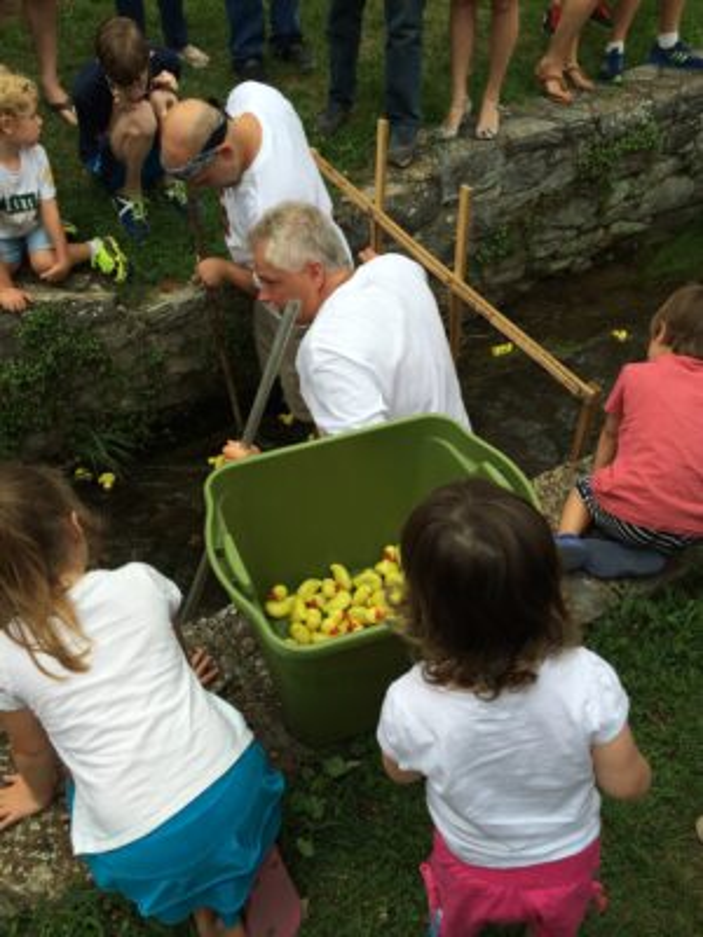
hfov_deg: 46.8
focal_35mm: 30
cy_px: 468
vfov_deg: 60.0
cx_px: 352
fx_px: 812
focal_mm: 4.12
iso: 32
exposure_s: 1/500
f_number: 2.2
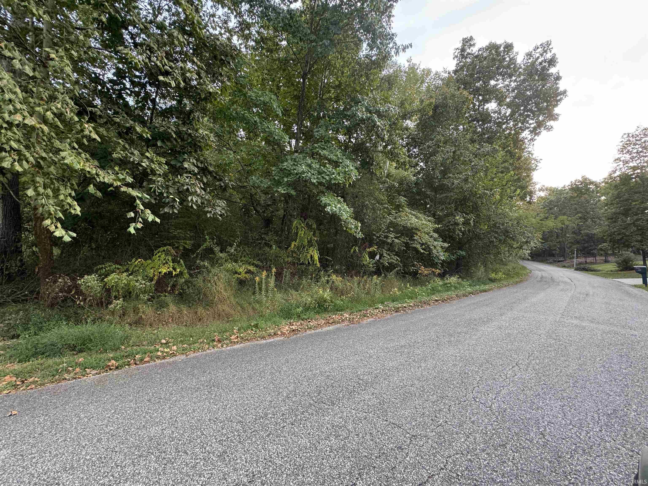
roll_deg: -4.8
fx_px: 262
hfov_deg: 102.1
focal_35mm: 14
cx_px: 324
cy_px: 243
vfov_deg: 85.7
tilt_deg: +3.1
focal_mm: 2.22
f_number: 2.2
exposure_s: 1/99
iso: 160
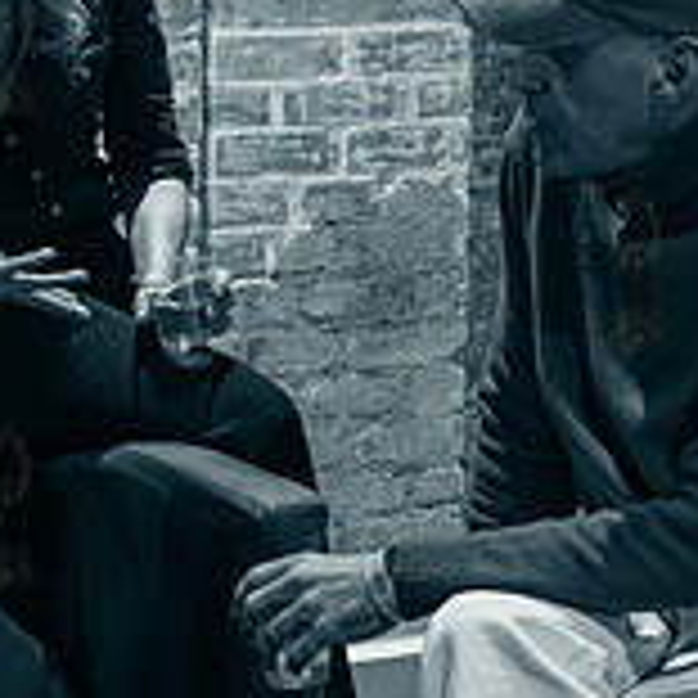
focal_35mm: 162
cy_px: -44
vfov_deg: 10.7
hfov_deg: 10.7
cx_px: -11
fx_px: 3696
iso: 16000
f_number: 2.8
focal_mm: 42
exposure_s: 1/250
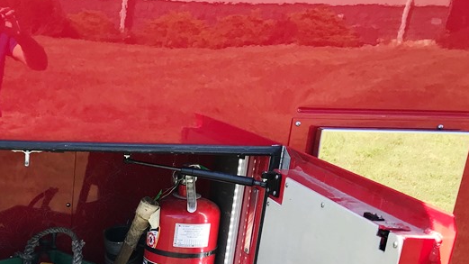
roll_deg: -2.6
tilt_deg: -22.7
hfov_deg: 32.4
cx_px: 14
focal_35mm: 60
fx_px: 746
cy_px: 333
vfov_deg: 18.7
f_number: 1.8
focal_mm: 3.99
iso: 20
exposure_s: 1/411
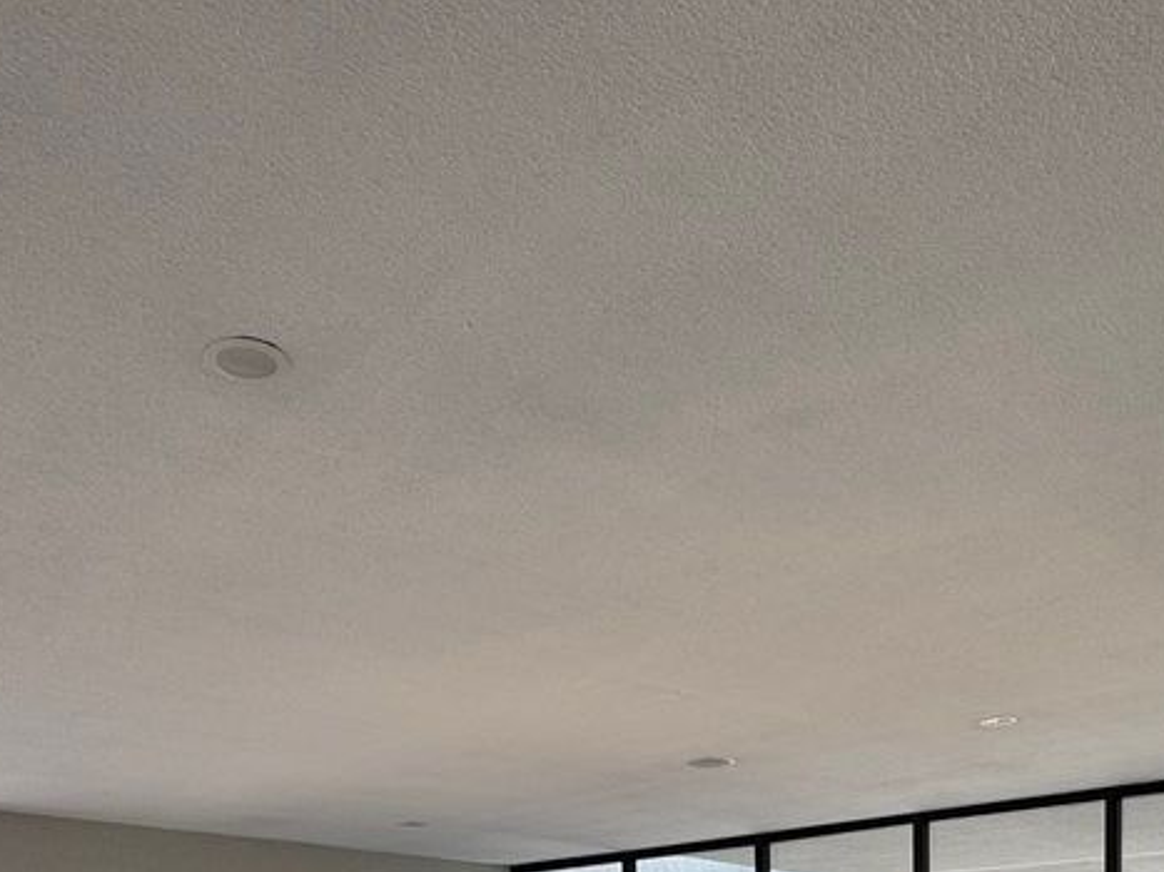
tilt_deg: -4.8
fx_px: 1210
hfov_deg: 51.4
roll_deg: +1.2
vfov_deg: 31.3
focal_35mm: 36
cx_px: 581
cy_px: 1116
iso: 80
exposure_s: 1/99
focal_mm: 2.22
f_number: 2.2
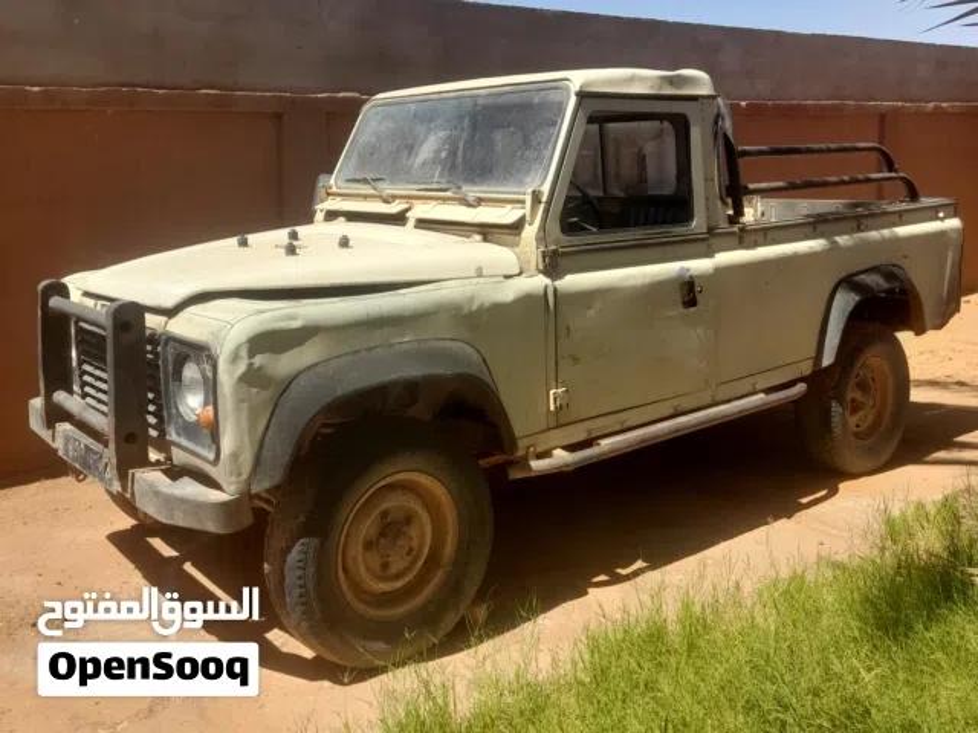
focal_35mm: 25
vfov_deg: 54.9
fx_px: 706
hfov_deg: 69.4
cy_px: 366
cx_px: 489
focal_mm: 4.6
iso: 20
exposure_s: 1/556
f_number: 2
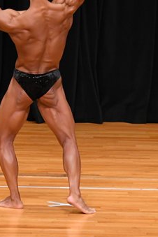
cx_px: 74
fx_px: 3384
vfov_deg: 4.0
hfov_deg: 2.7
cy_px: 69
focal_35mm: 514
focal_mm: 150
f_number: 5.6
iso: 3200
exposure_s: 1/400
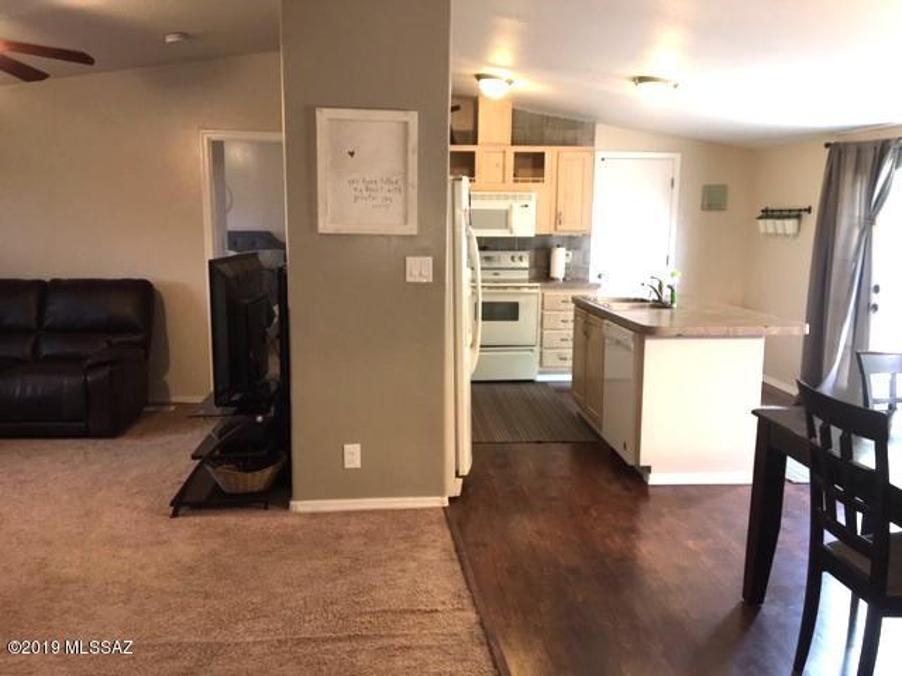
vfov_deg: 48.2
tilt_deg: -9.9
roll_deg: -0.7
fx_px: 756
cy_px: 338
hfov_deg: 61.7
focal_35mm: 29
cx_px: 451
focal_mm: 4.15
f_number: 2.2
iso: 64
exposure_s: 1/30
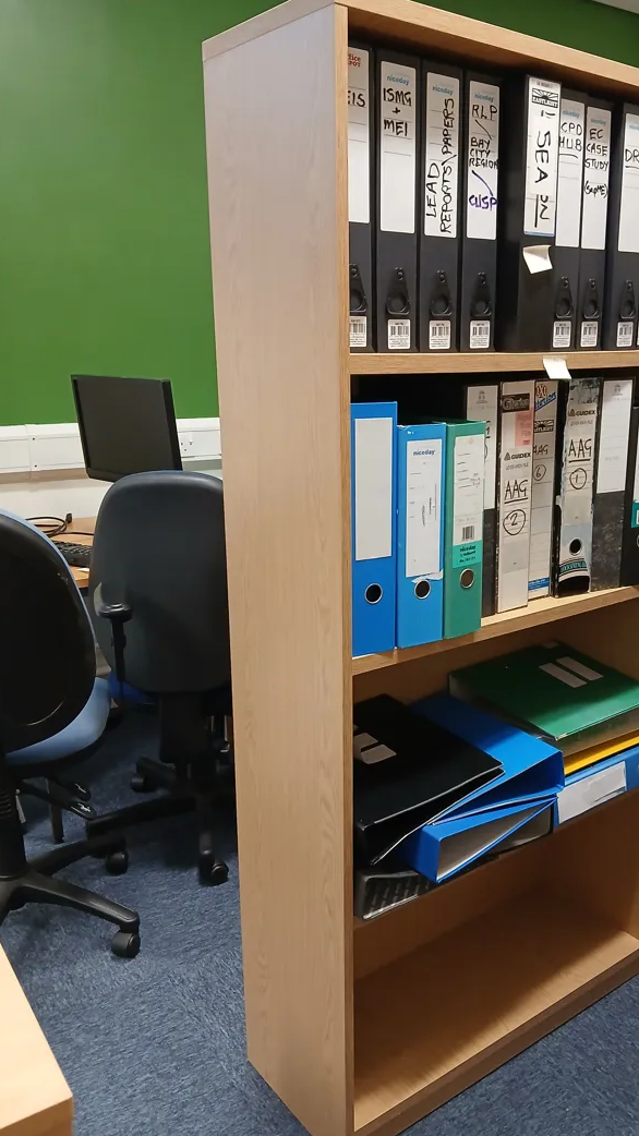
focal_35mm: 29
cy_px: 577
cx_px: 395
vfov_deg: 66.1
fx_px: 874
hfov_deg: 39.9
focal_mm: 3.98
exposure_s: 1/50
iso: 200
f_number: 1.8
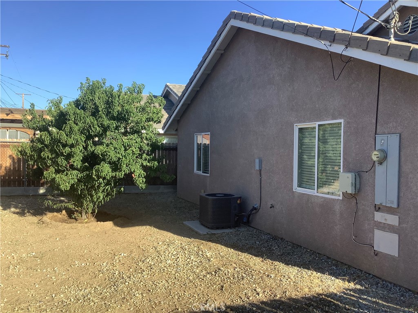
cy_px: 156
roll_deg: +0.5
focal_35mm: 31
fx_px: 374
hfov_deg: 58.4
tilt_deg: -1.3
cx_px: 209
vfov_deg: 45.4
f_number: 2.4
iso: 25
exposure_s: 1/657
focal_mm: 3.3
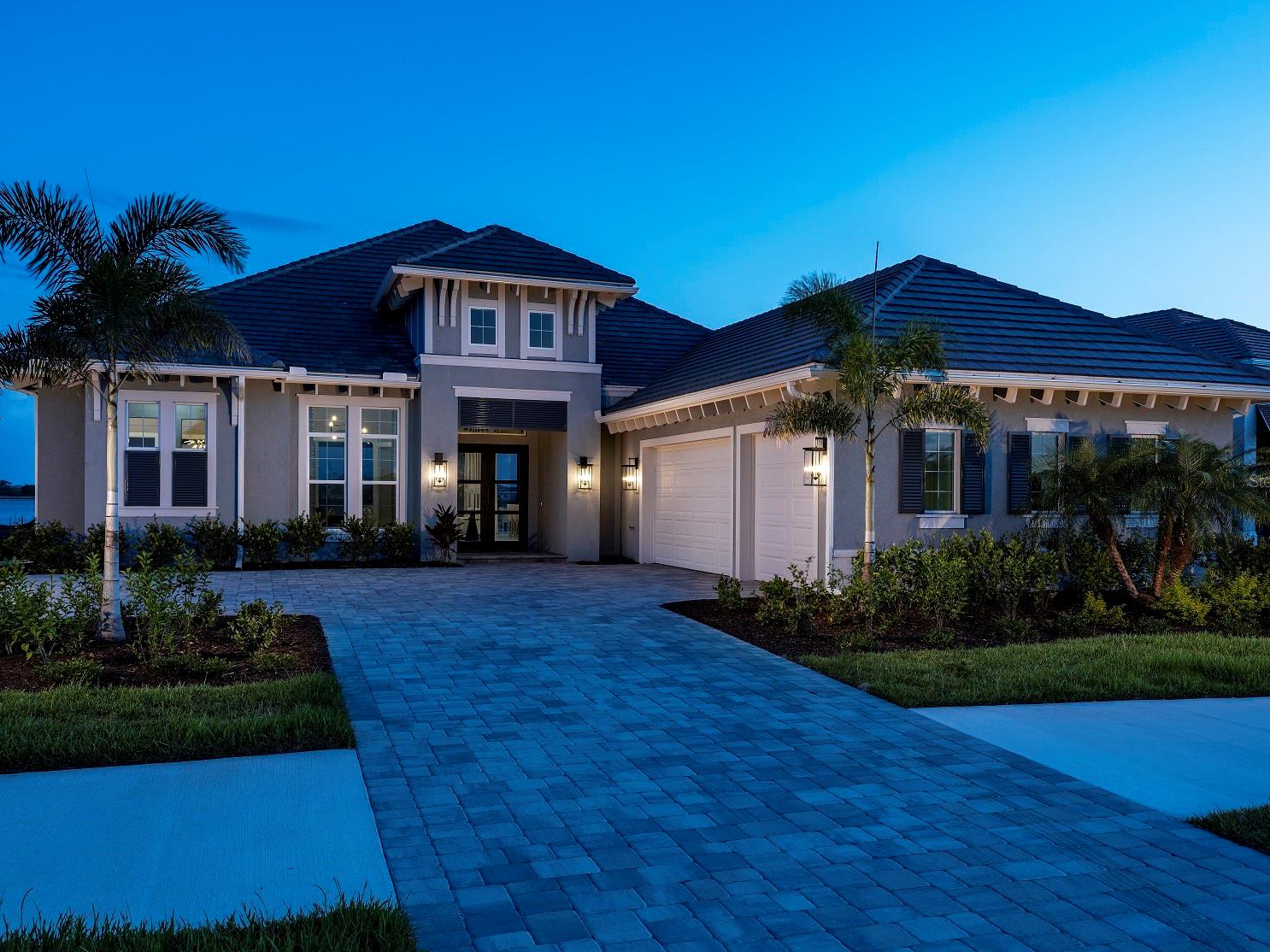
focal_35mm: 28
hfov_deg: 63.4
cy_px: 480
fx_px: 1027
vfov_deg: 49.7
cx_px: 646
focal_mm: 32.6
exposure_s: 1/8
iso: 250
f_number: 10
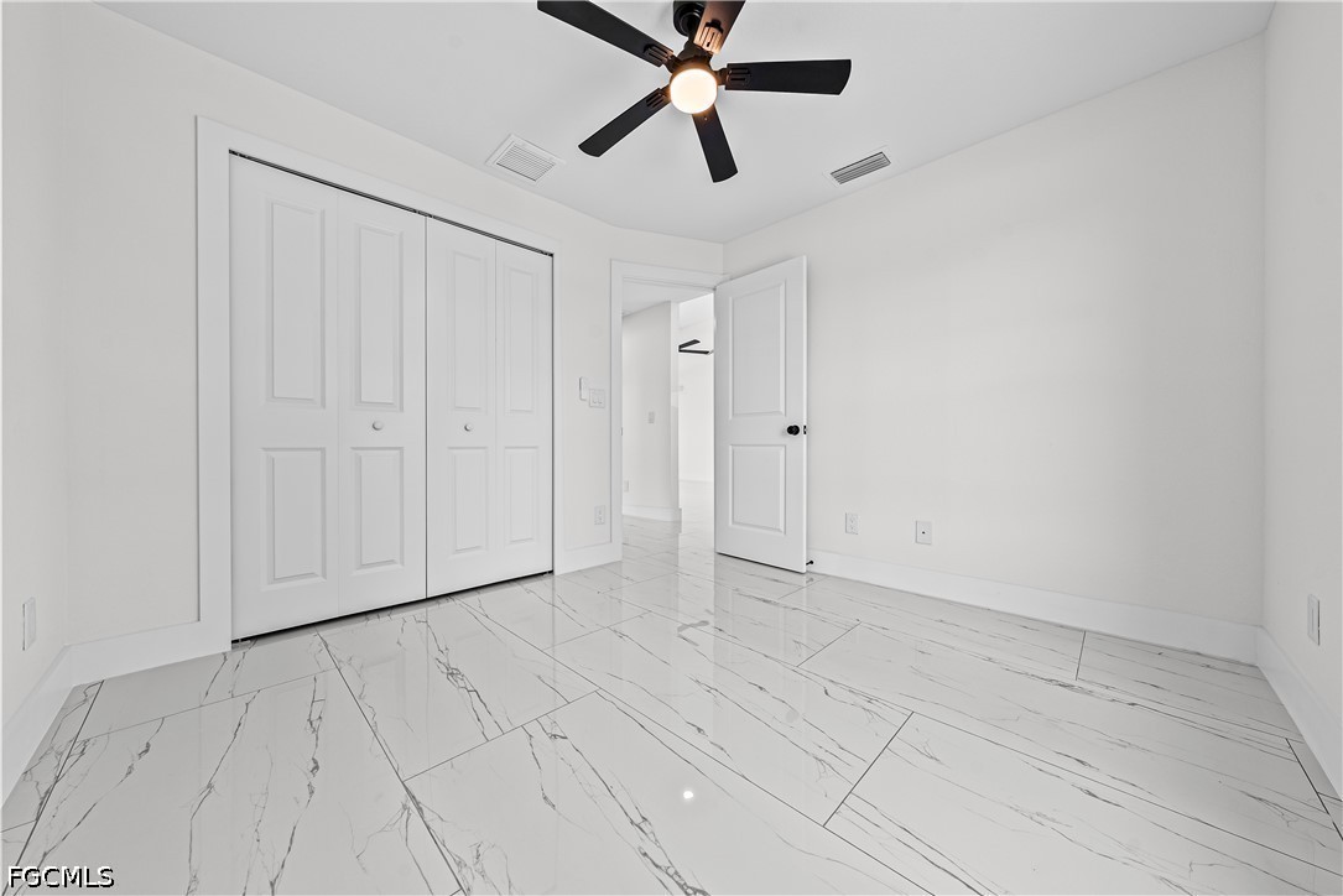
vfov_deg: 90.0
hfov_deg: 112.6
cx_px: 672
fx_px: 448
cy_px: 448
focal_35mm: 12
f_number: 9
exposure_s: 1/6
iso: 200
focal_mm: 12
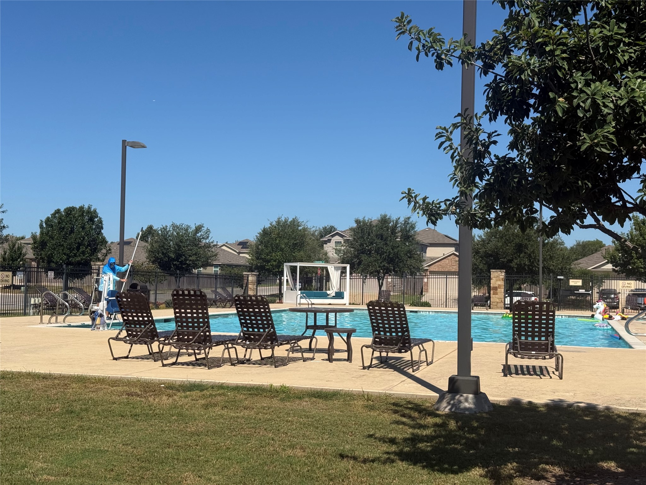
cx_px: 323
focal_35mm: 48
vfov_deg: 30.3
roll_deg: -0.6
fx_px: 896
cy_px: 242
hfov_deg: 39.7
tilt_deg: +4.3
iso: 64
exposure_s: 1/7143
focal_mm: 6.76
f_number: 1.78
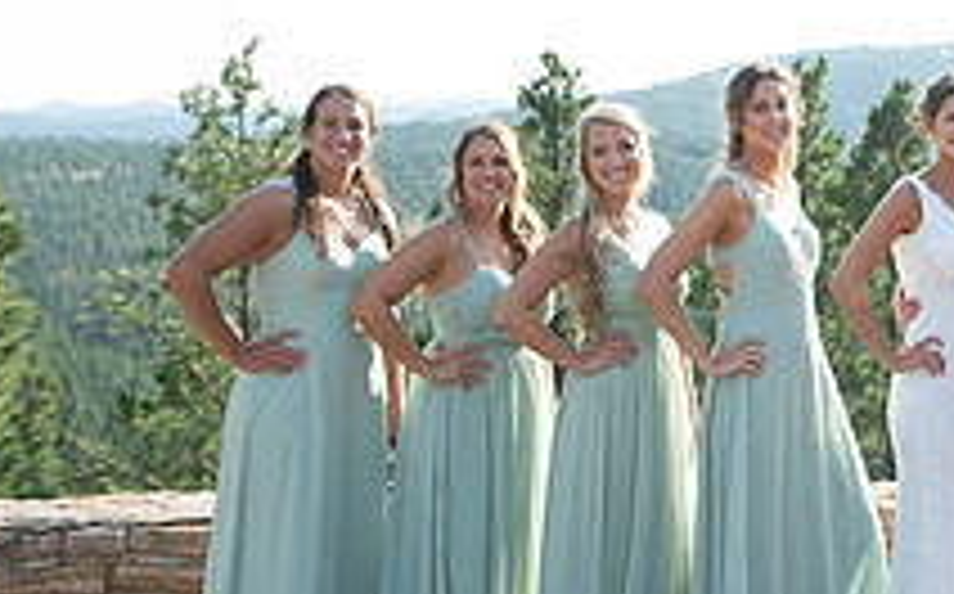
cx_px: 1022
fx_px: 2104
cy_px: 169
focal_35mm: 81
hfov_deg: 24.1
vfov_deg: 16.0
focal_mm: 29
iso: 125
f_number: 3.5
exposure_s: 1/400
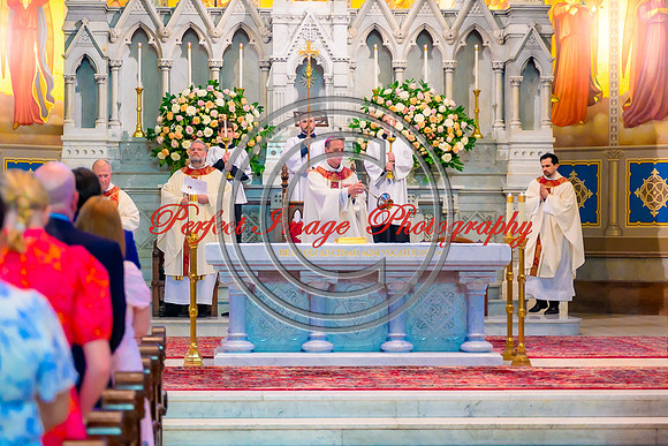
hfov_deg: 18.3
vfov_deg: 12.2
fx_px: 2079
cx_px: 334
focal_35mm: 112
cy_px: 223
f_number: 2.8
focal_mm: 75
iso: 1100
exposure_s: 1/125
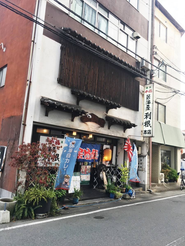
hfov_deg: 48.2
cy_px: 123
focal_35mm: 29
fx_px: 207
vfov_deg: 61.7
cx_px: 92
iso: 32
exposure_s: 1/120
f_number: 2.2
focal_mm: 4.15
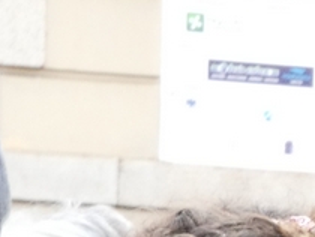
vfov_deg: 1.4
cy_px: 639
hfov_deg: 1.8
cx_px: 723
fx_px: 9821
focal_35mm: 1078
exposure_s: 1/80
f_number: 5.5
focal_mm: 33.9
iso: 400
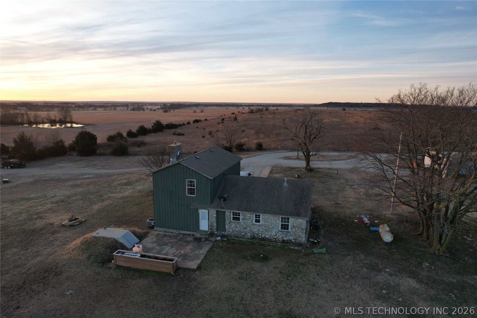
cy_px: 159
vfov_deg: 57.2
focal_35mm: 22
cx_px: 238
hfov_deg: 78.6
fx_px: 291
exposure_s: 1/200
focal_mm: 8.38
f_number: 2.8
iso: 100
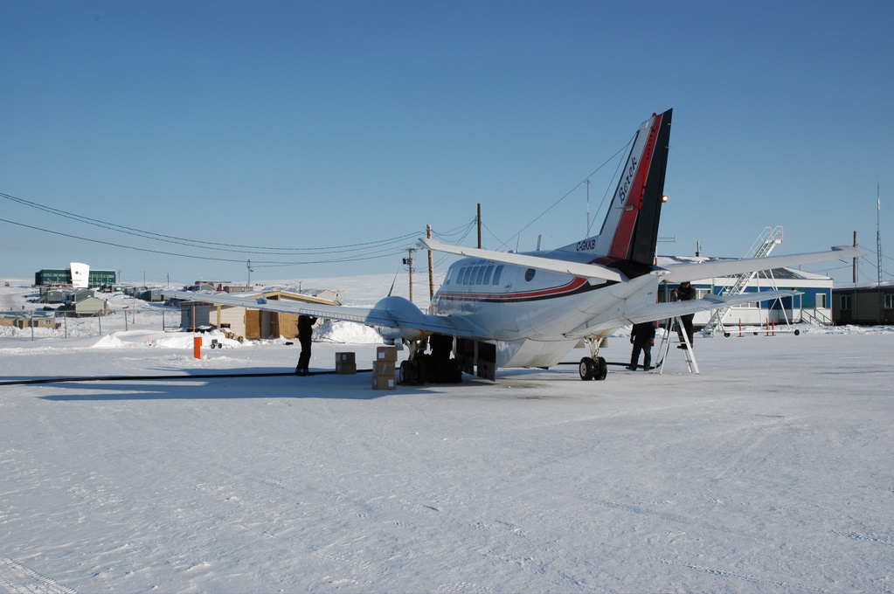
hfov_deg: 48.0
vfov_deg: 32.9
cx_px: 447
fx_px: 1005
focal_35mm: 40
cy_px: 297
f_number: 11
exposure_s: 1/500
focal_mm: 27
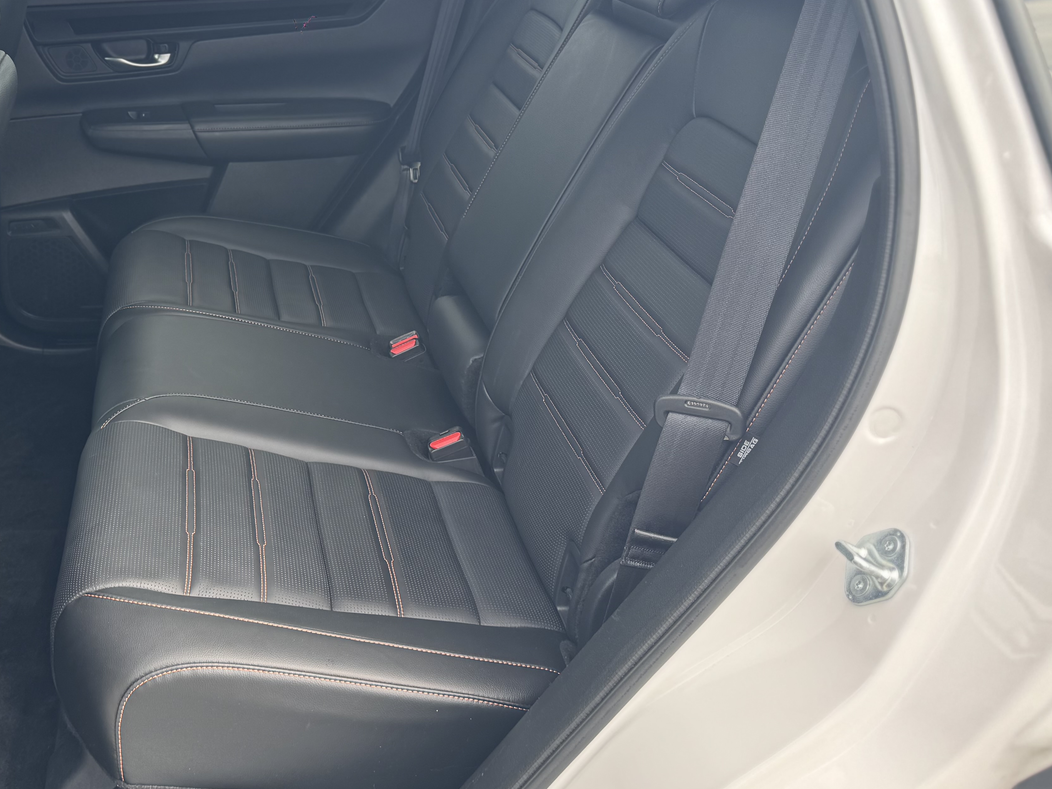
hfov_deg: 44.4
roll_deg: +1.4
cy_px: 274
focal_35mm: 41
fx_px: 1246
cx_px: 276
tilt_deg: -18.7
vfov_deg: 34.9
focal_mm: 6.76
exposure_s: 1/169
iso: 80
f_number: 1.78
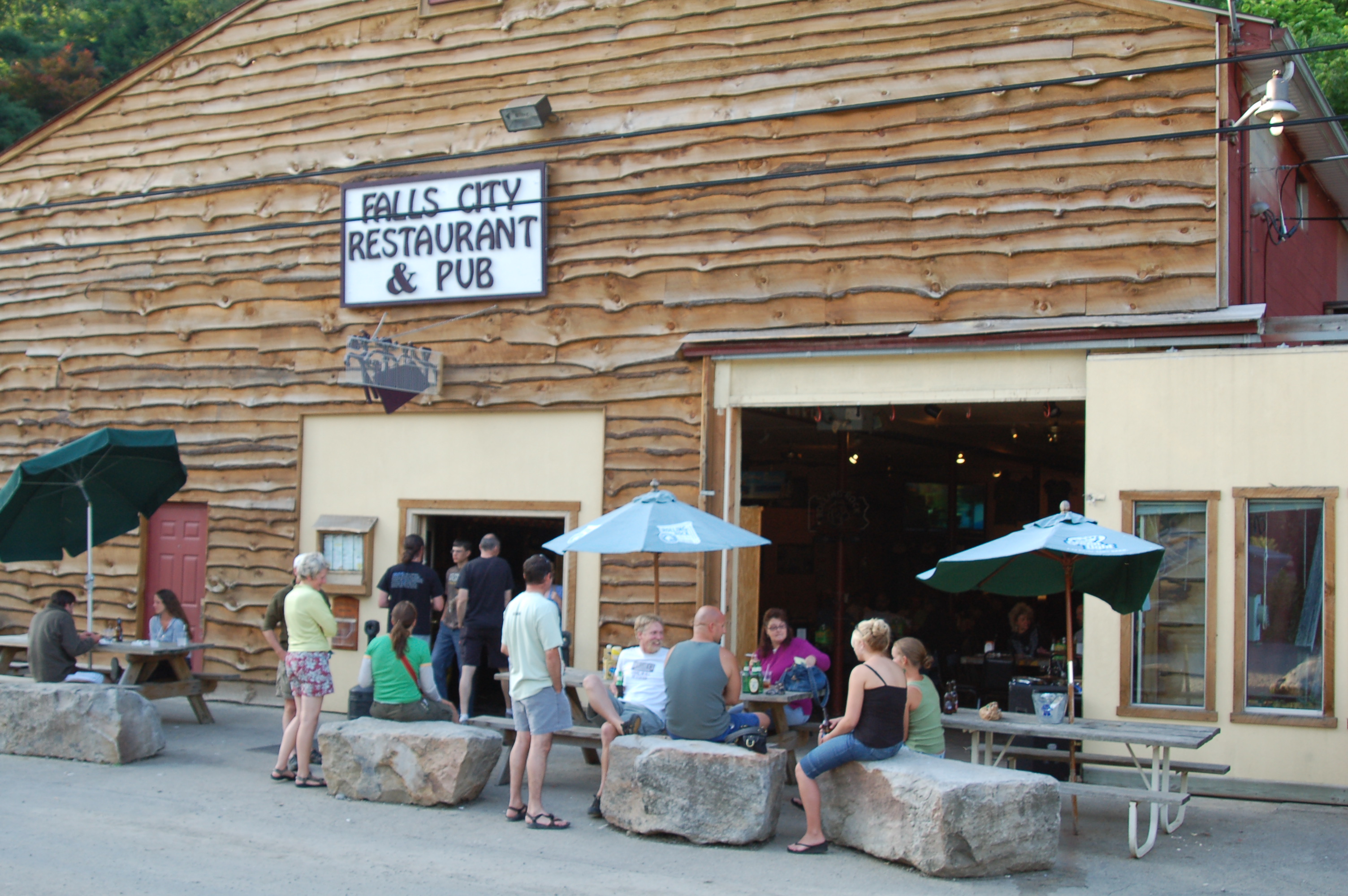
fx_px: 1571
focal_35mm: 42
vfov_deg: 31.8
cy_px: 448
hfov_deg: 46.4
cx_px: 674
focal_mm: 28
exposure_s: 1/125
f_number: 5.6
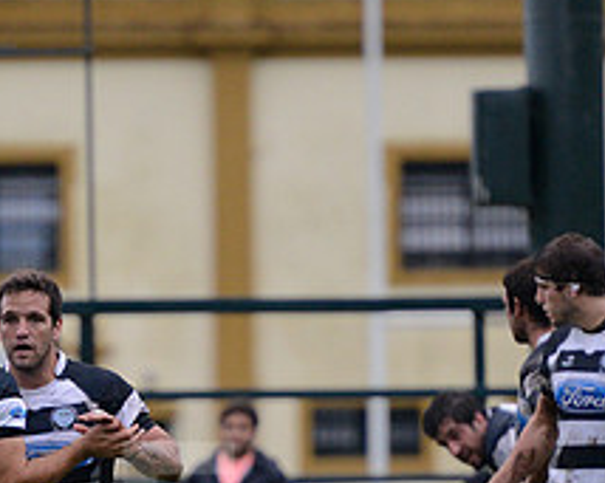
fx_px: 12743
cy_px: 527
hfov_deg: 2.7
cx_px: 0
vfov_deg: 2.2
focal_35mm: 712
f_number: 4
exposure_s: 1/500
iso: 3200
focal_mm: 280
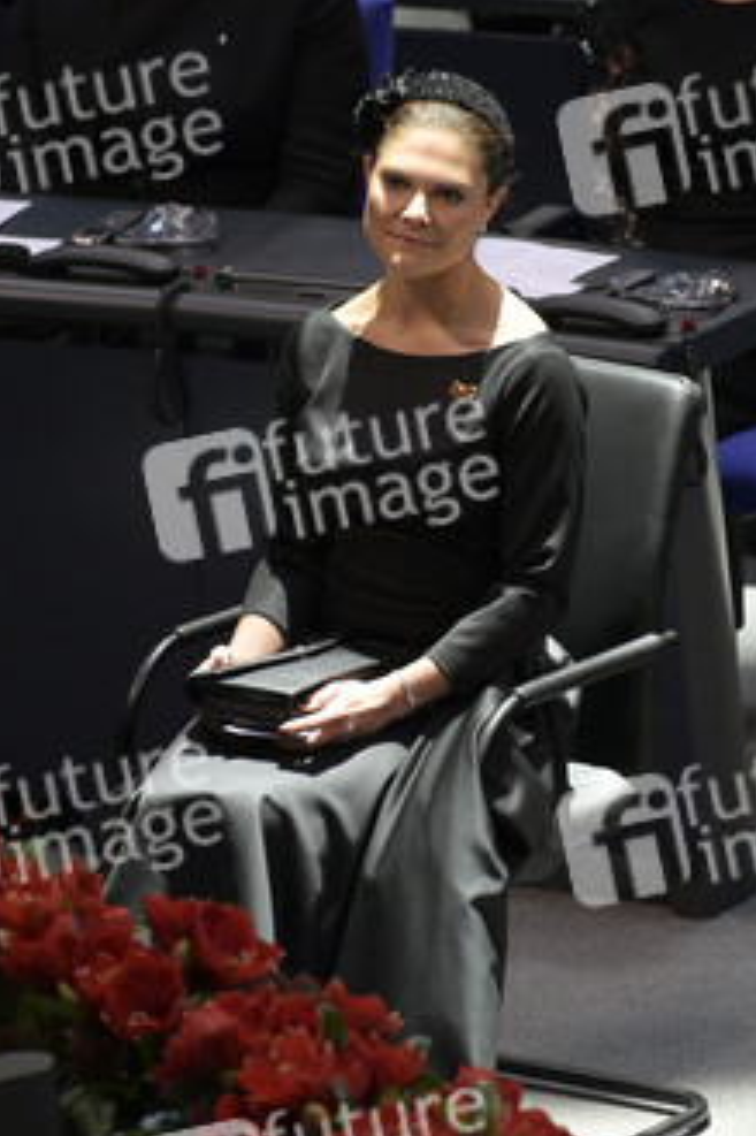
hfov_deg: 2.3
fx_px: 19171
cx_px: 421
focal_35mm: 608
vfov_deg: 3.4
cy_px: 653
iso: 8000
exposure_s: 1/800
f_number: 5.6
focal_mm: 500
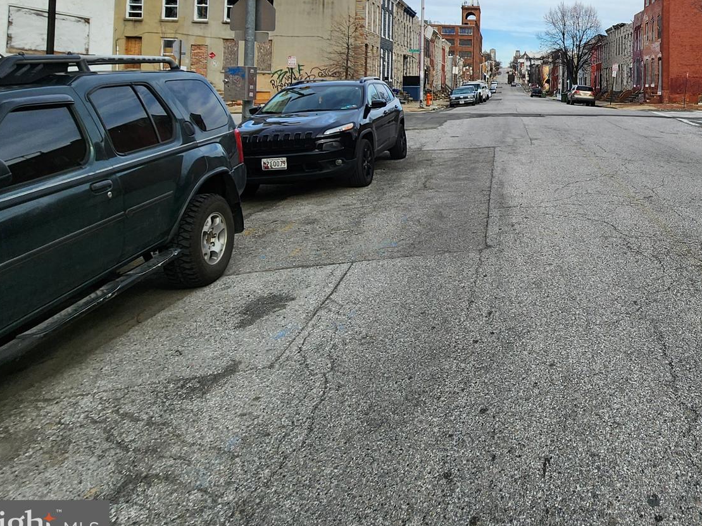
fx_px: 487
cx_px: 599
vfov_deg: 51.2
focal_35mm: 24
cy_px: 66
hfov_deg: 62.8
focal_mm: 2.2
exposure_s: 1/1465
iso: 50
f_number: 2.2
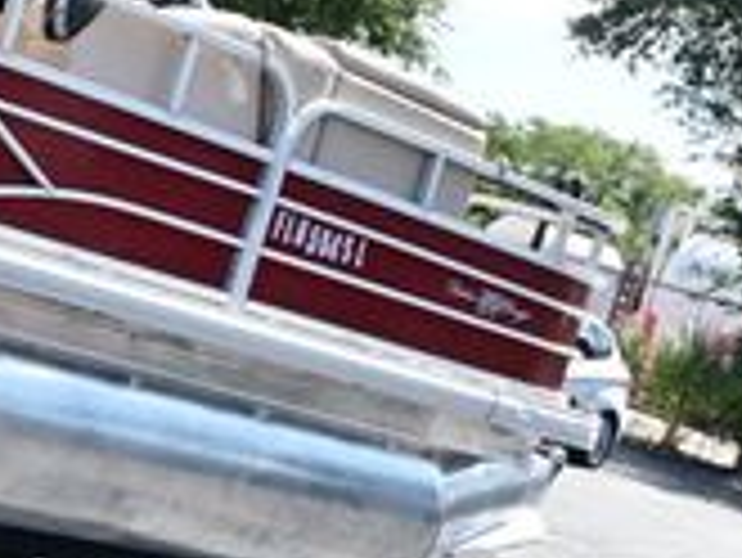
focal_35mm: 98
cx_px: -553
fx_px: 2101
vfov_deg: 14.8
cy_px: -32
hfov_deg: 16.9
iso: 100
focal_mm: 17.5
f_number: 6.3
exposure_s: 1/160
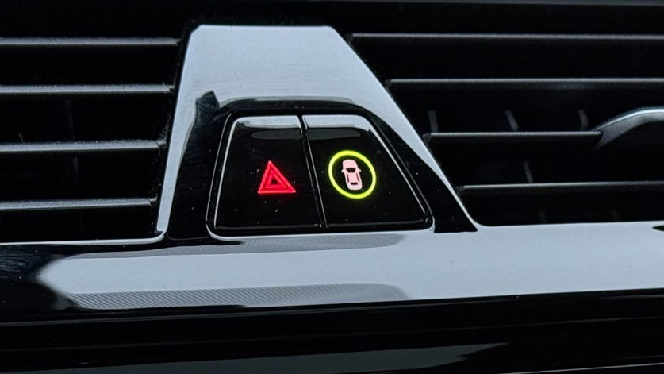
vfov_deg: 9.9
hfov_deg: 17.9
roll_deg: -1.1
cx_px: 340
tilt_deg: -15.5
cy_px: 525
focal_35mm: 120
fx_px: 2113
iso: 250
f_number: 1.78
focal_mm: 6.76
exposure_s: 1/49
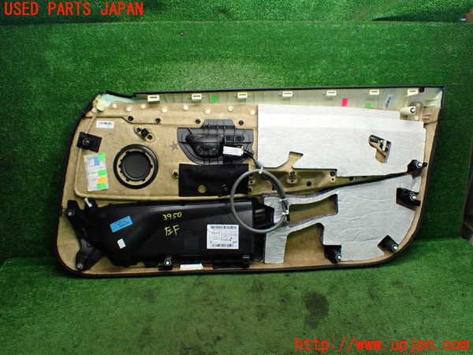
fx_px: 410
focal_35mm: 30
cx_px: 236
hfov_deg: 60.0
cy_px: 178
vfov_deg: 46.8
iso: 500
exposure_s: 1/125
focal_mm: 5.4
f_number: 2.3
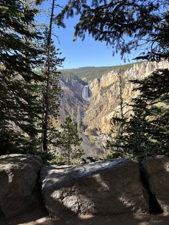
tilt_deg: -8.0
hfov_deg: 44.1
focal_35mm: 32
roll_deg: +1.9
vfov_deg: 56.8
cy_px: 108
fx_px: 208
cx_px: 82
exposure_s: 1/918
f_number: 1.6
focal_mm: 5.96
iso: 50
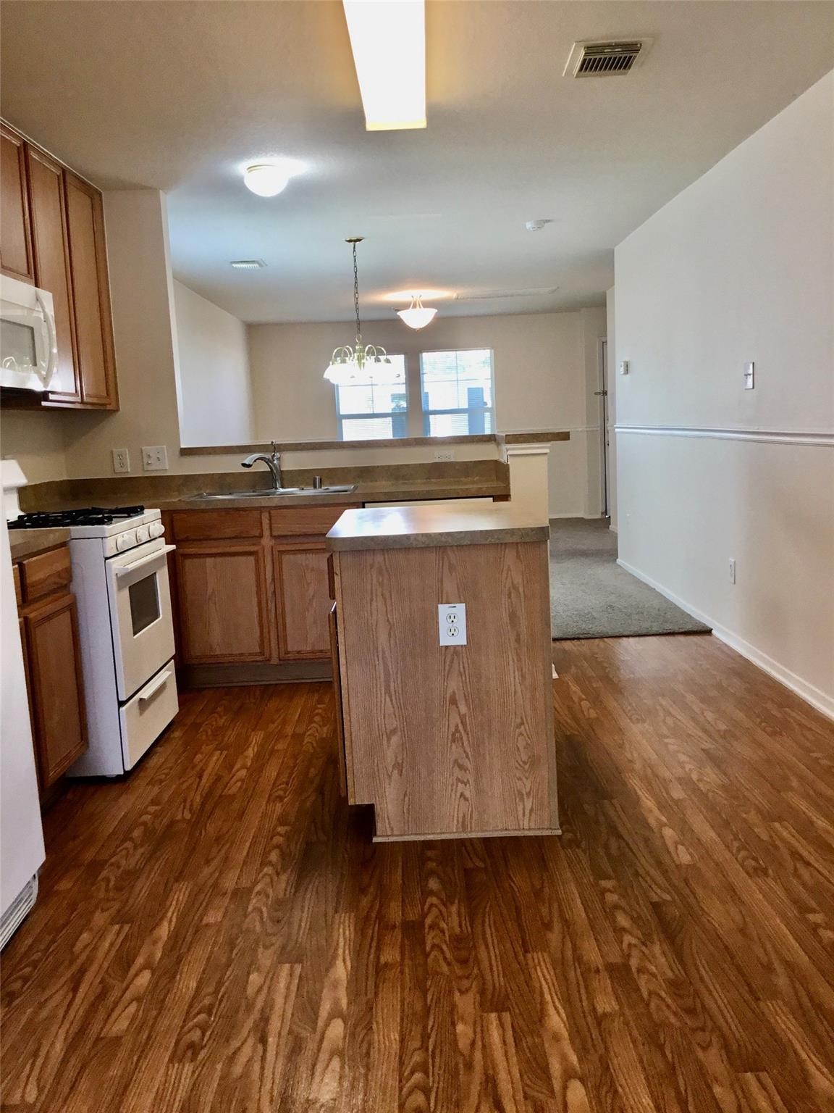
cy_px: 556
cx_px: 417
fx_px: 996
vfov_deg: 58.4
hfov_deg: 45.4
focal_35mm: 31
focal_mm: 3.3
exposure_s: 1/30
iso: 50
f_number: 2.4
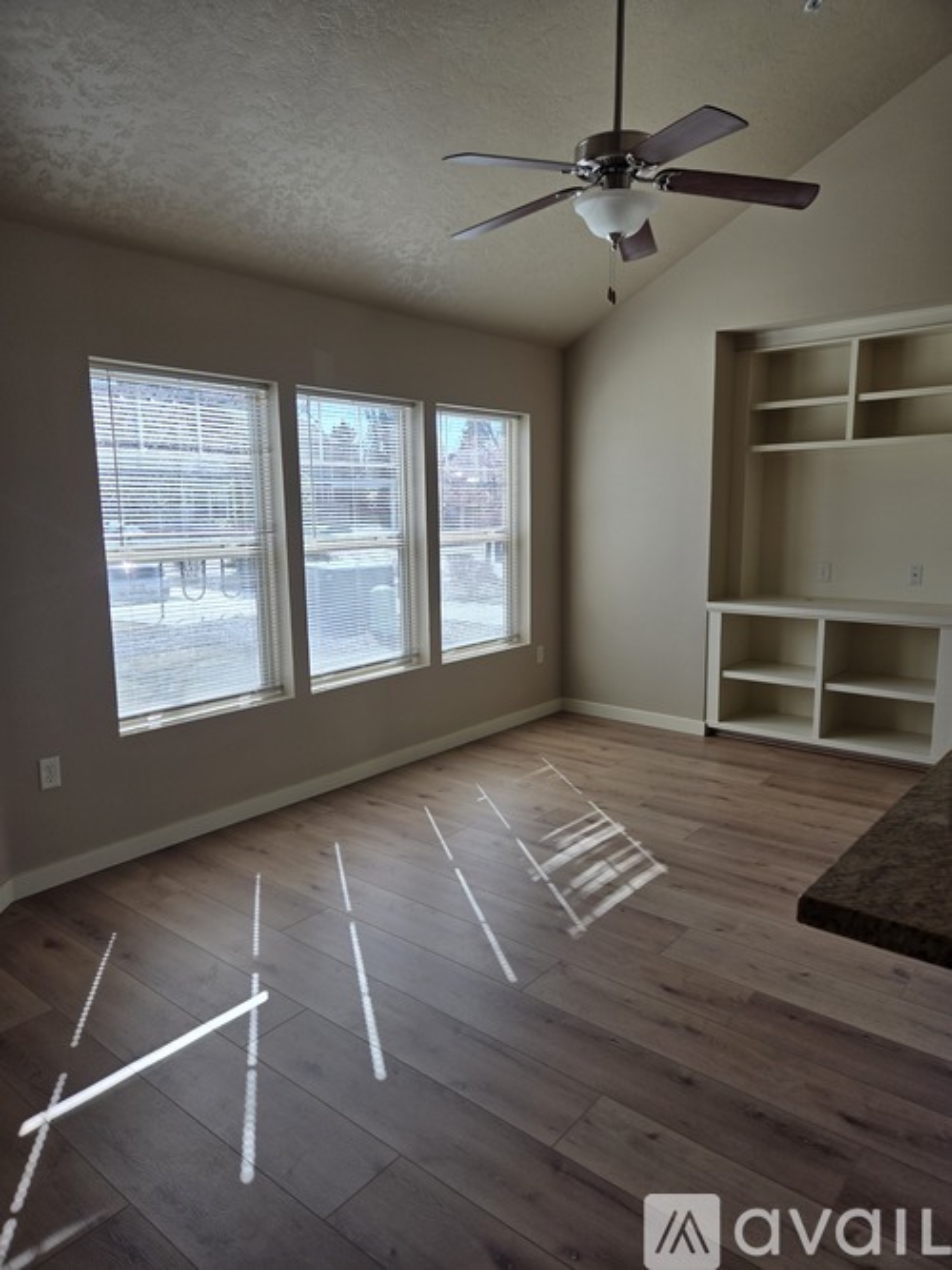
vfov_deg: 73.9
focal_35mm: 23
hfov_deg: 58.9
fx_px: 844
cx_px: 476
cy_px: 635
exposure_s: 1/338
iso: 25
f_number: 1.8
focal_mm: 5.4
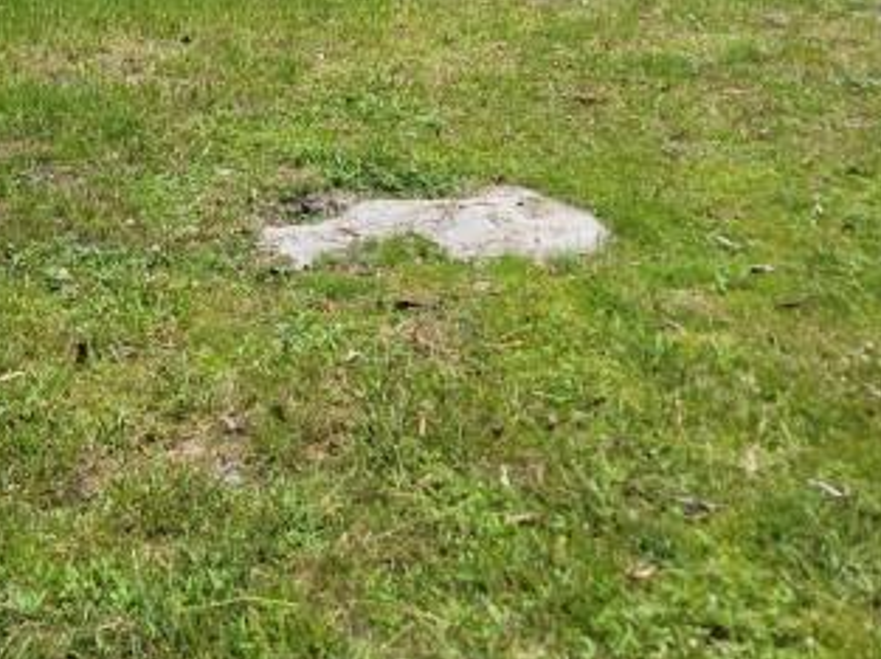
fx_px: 1627
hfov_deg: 29.7
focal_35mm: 64
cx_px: 189
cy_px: -107
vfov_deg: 21.4
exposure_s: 1/556
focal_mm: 7
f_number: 1.8
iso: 20
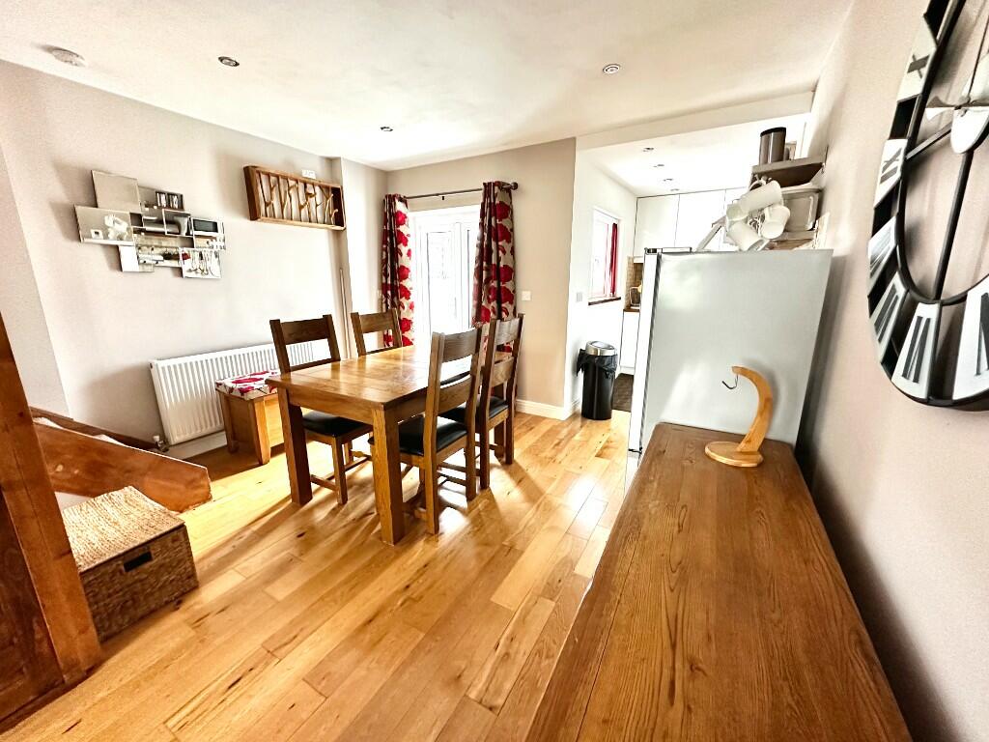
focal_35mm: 14
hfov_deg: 102.1
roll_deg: -0.1
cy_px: 371
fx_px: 400
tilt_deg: -13.8
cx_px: 494
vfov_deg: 85.7
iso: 800
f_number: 2.2
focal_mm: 2.22
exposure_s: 1/60
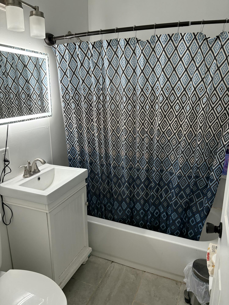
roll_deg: -1.2
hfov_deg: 53.1
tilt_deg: -14.1
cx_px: 114
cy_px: 152
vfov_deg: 67.3
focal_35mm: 26
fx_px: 229
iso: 200
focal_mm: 5.96
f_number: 1.6
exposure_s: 1/60
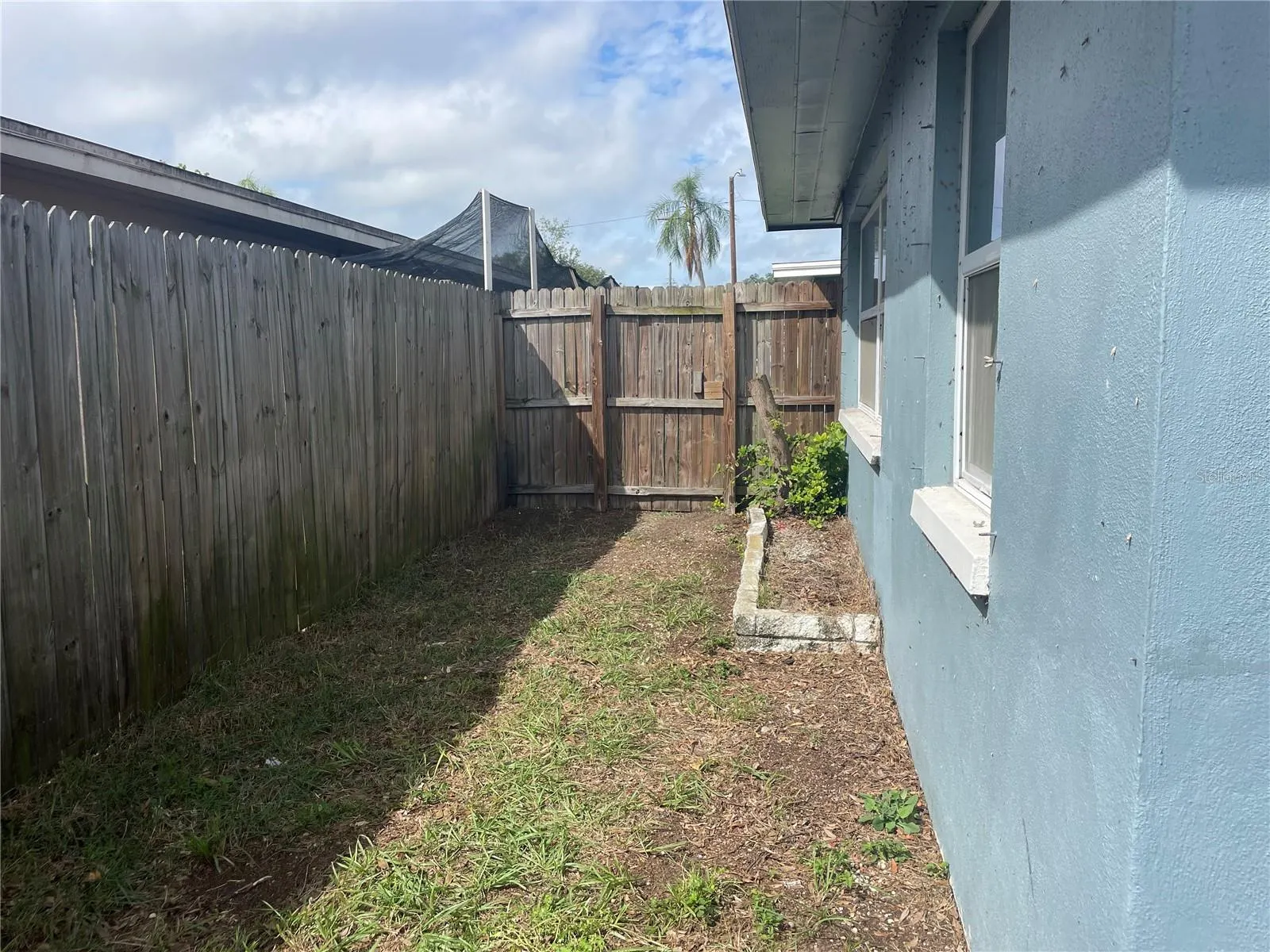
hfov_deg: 67.3
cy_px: 476
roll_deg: +0.9
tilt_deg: -6.4
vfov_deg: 53.1
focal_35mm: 26
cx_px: 635
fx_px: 954
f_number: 1.6
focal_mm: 4.2
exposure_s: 1/3509
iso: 32
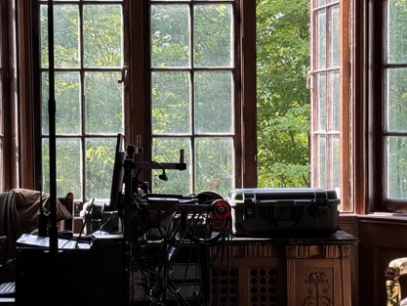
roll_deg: +0.8
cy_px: 168
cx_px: 175
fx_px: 1082
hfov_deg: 21.3
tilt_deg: -2.8
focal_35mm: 92
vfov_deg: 16.1
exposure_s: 1/359
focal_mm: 6.76
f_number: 1.78
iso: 64
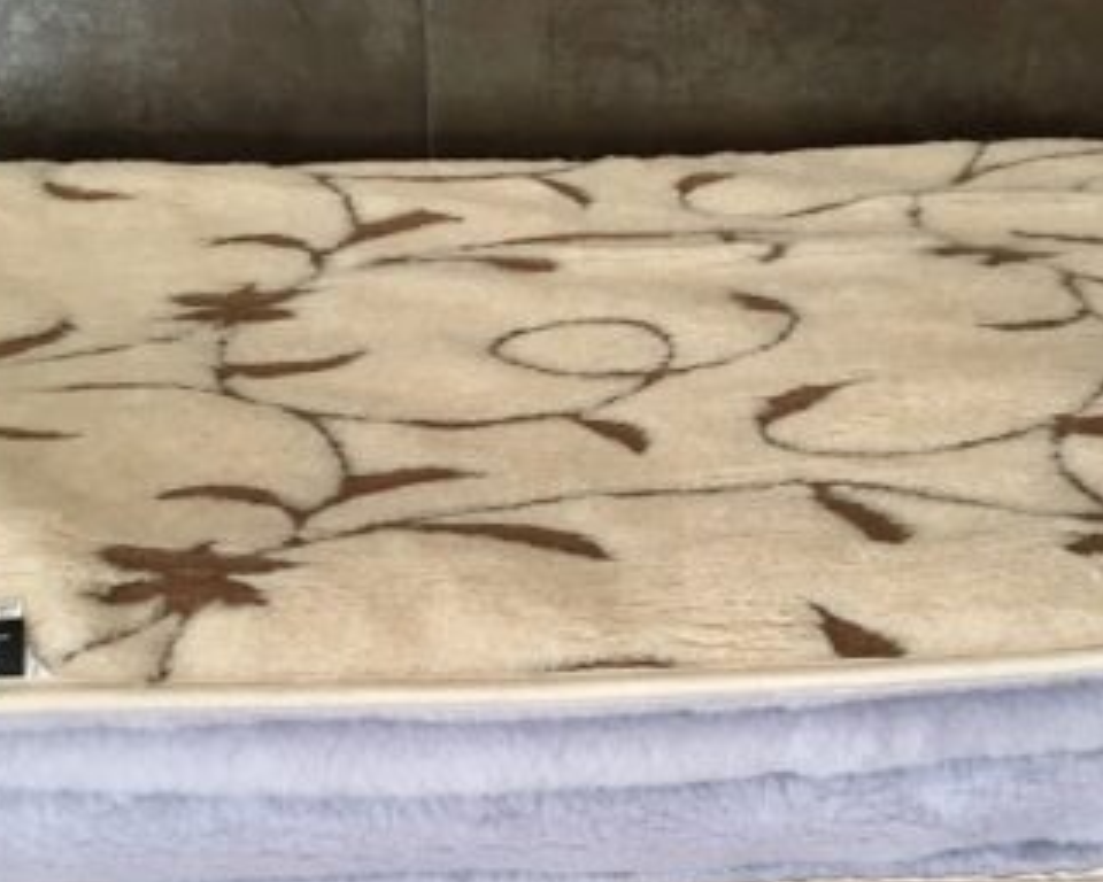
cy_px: 565
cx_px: 600
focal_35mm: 53
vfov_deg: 28.5
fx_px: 1730
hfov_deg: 35.3
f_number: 2.2
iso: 80
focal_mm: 4.15
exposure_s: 1/33
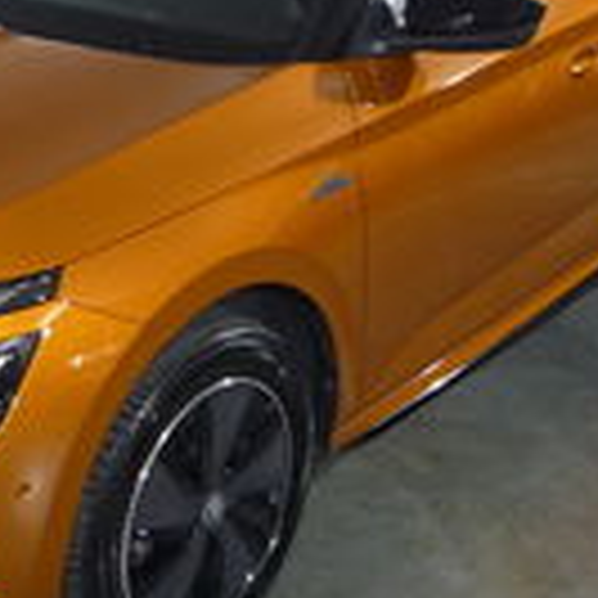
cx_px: 45
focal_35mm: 80
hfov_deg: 21.1
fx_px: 1564
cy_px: 171
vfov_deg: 21.5
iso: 250
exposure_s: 1/30
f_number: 3.3
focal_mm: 5.2
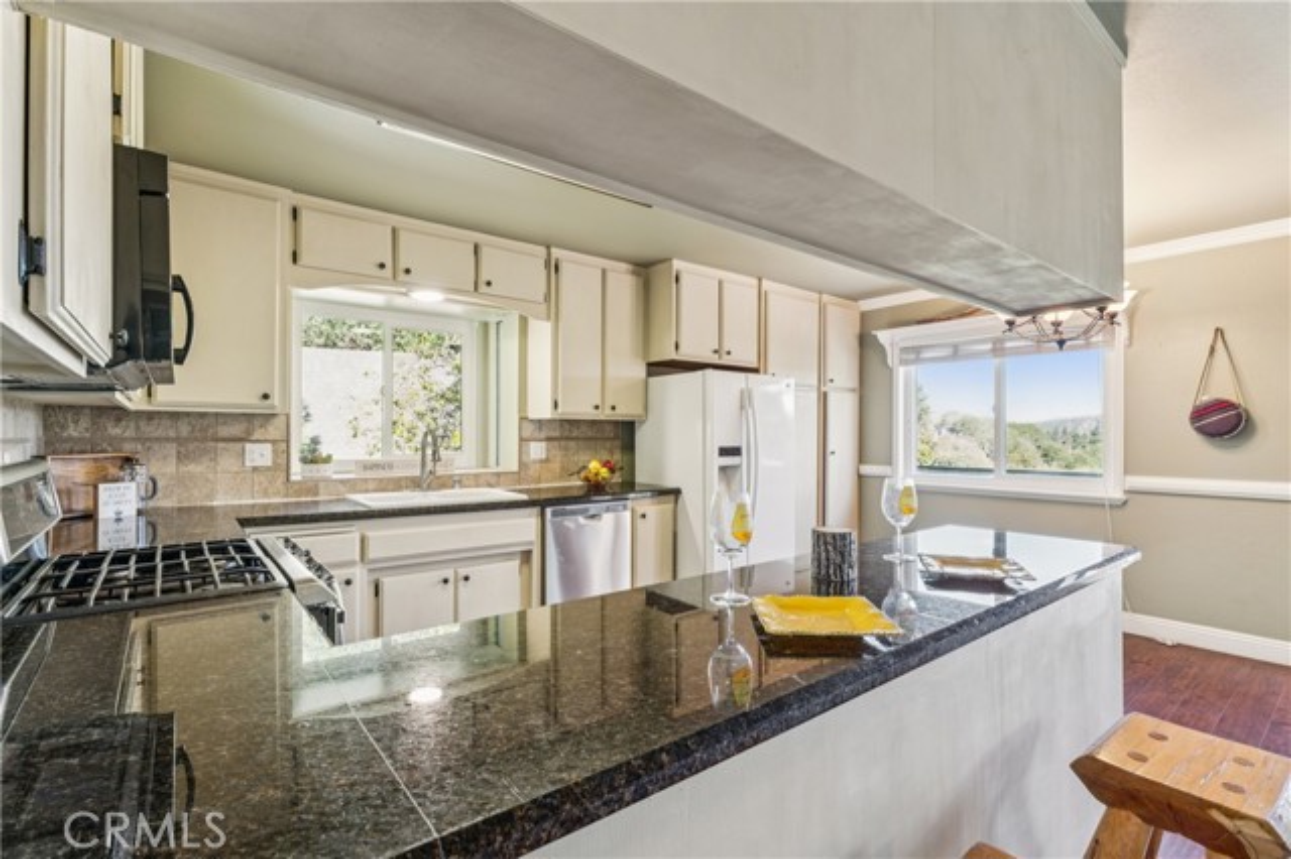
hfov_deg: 94.3
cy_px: 430
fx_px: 599
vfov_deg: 71.3
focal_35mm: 17
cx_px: 646
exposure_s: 1/1.25
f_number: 13
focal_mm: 16.7
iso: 100
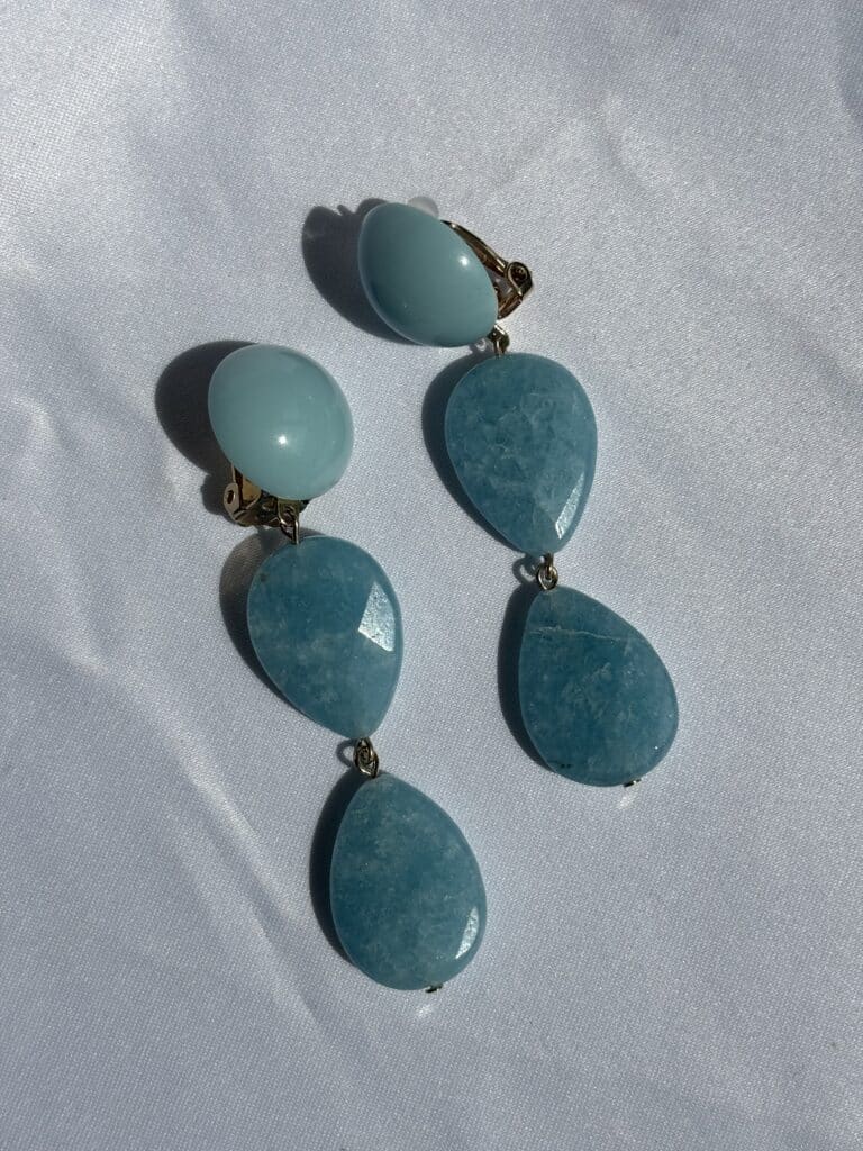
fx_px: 1729
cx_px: 432
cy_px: 576
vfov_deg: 36.8
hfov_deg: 28.0
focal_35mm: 52
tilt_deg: -83.8
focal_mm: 5.96
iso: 32
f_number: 1.6
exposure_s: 1/7692
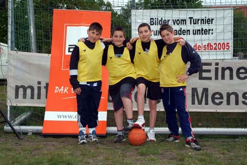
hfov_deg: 41.9
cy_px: 82
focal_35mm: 47
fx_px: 322
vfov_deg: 28.6
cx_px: 124
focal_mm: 31
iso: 400
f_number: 13
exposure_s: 1/125
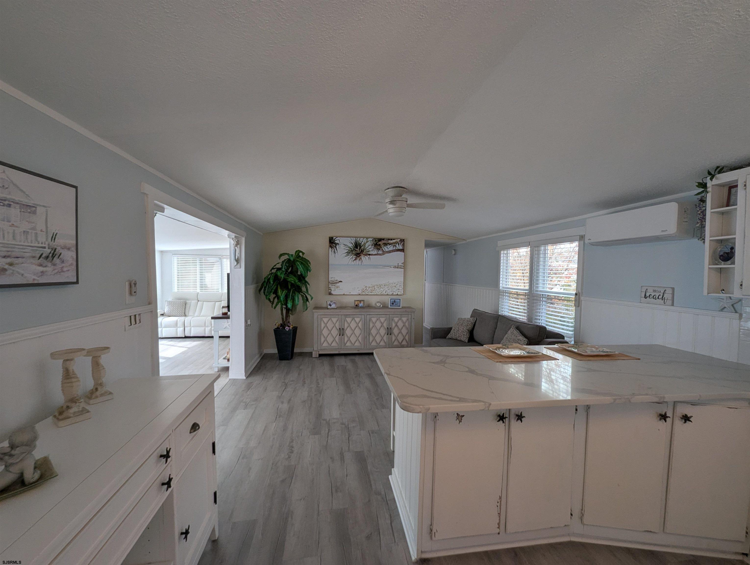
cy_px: 282
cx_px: 375
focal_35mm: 13
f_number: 2.2
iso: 80
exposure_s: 1/120
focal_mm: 1.95
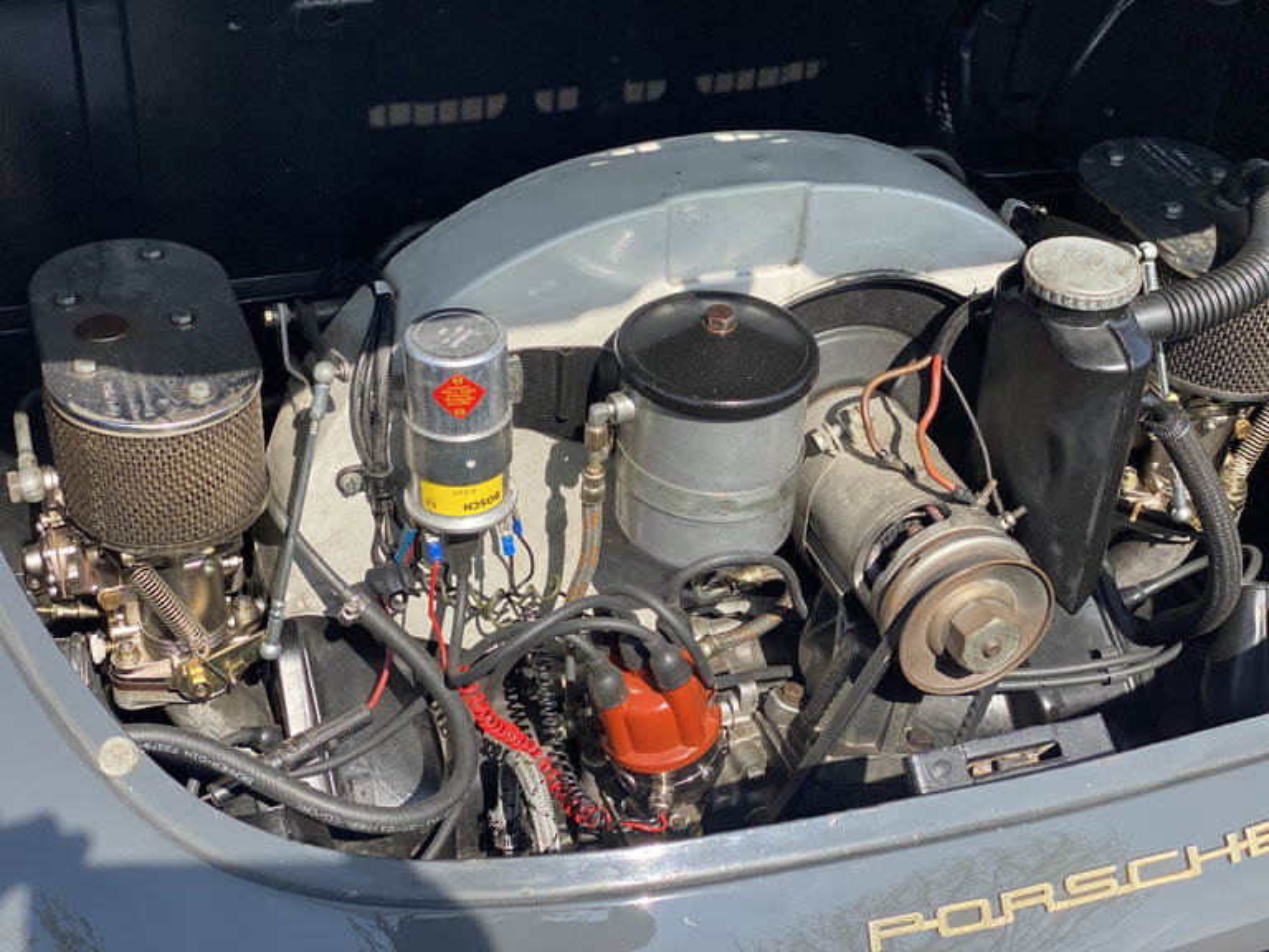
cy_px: 476
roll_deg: -5.8
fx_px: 1906
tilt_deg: -36.0
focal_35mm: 52
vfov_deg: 28.0
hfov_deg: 36.8
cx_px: 634
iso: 20
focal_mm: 6
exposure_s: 1/571
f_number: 2
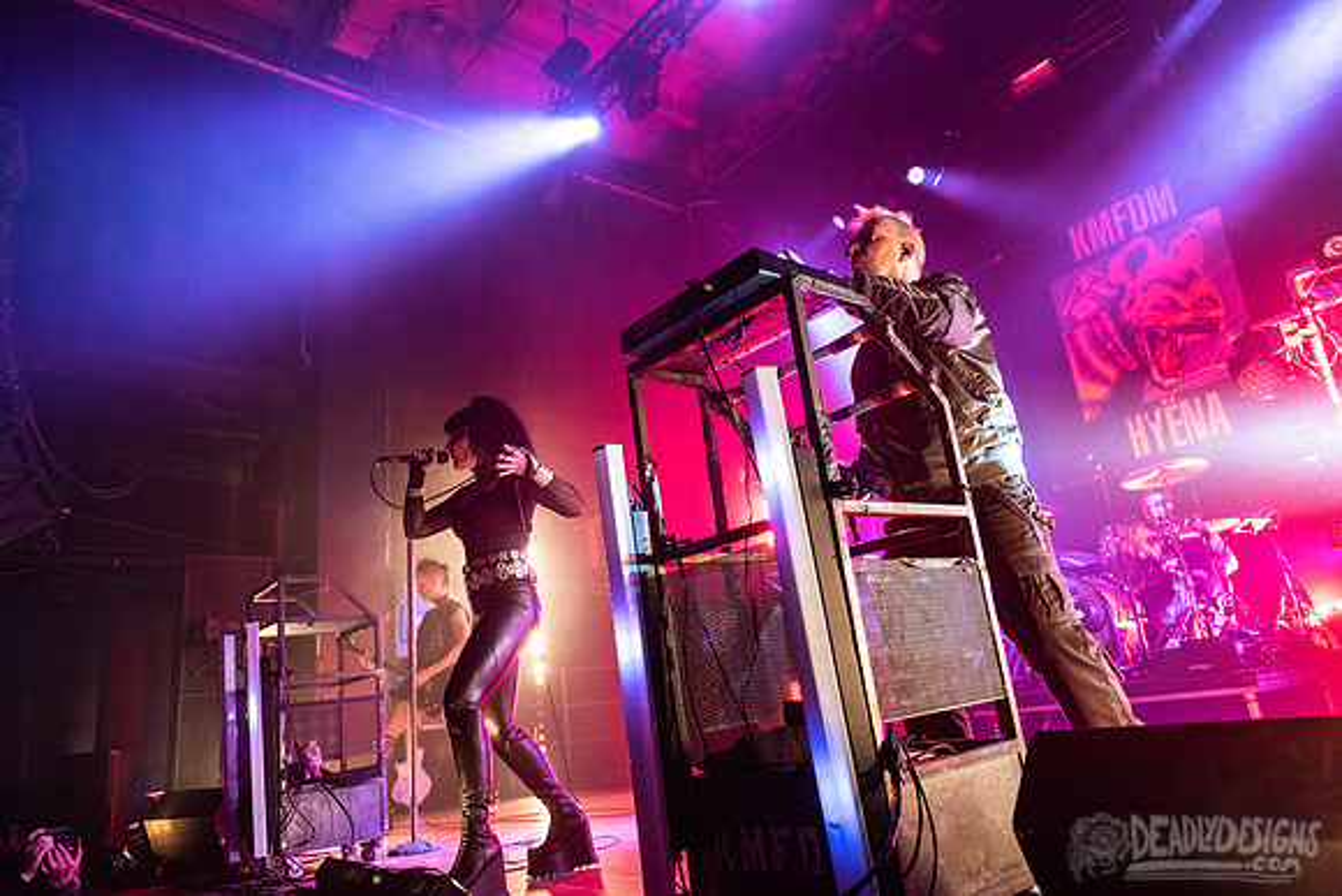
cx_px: 671
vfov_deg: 53.2
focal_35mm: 24
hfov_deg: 73.7
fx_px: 895
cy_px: 448
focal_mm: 24
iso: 3200
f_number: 3.2
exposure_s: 1/500
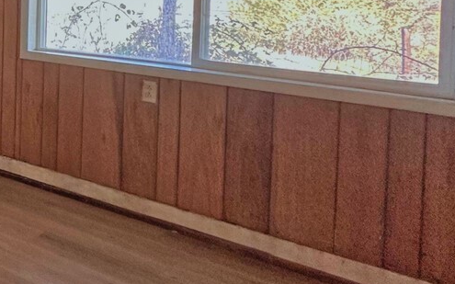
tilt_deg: -1.3
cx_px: -211
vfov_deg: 25.4
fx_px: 595
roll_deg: -0.3
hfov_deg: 28.7
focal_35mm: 48
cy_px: -6
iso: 160
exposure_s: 1/99
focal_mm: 2.2
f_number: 2.2
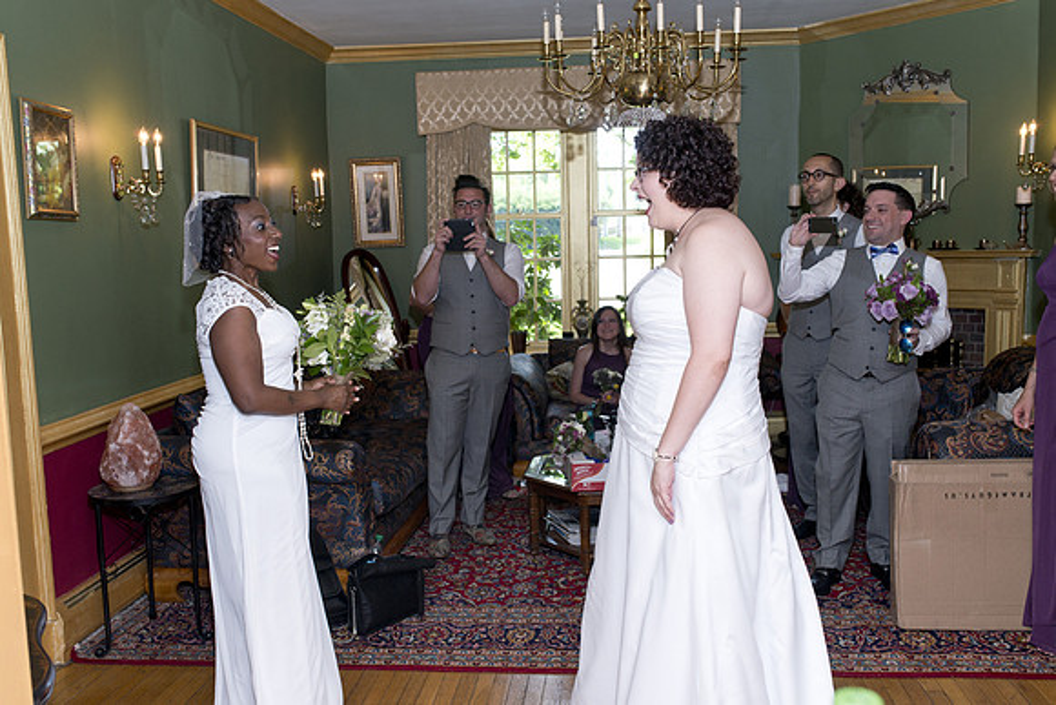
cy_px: 352
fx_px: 1027
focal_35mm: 35
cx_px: 528
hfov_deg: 54.4
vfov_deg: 37.9
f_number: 5
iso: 400
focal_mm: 35
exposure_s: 1/100
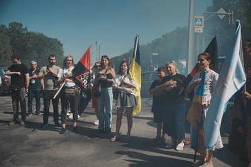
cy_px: 84
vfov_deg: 36.8
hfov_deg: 53.2
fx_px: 251
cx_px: 126
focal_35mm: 36
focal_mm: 36
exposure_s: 1/6400
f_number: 3.2
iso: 100
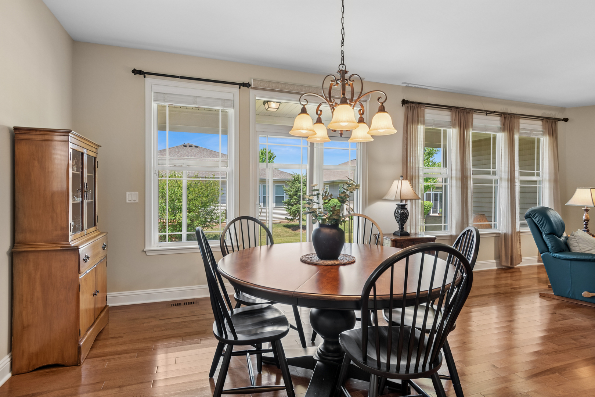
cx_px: 298
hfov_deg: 90.0
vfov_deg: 67.4
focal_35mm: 18
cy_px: 198
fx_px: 297
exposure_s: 1/10
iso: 250
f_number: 8
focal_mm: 12
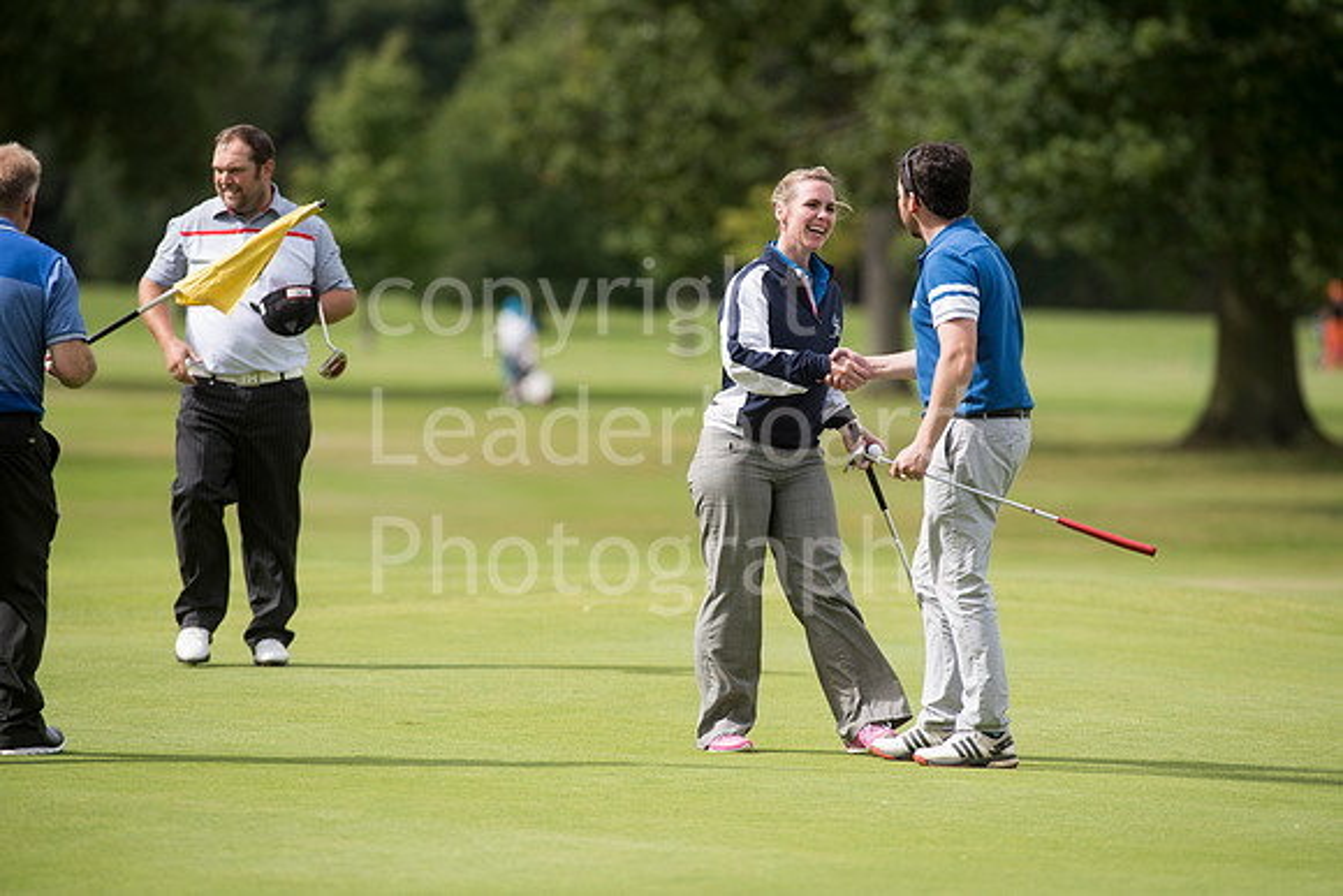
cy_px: 448
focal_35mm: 300
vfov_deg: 4.6
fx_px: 11194
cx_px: 672
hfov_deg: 6.9
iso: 320
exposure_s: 1/2000
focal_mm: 300
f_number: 5.6
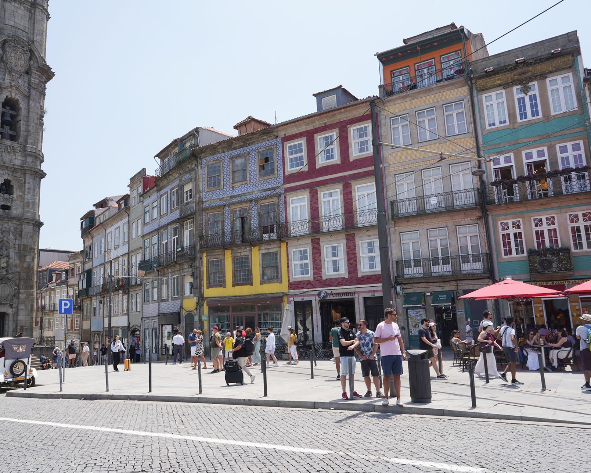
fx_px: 490
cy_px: 230
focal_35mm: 28
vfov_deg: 51.5
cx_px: 230
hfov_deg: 61.6
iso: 100
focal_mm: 24
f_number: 13
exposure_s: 1/100
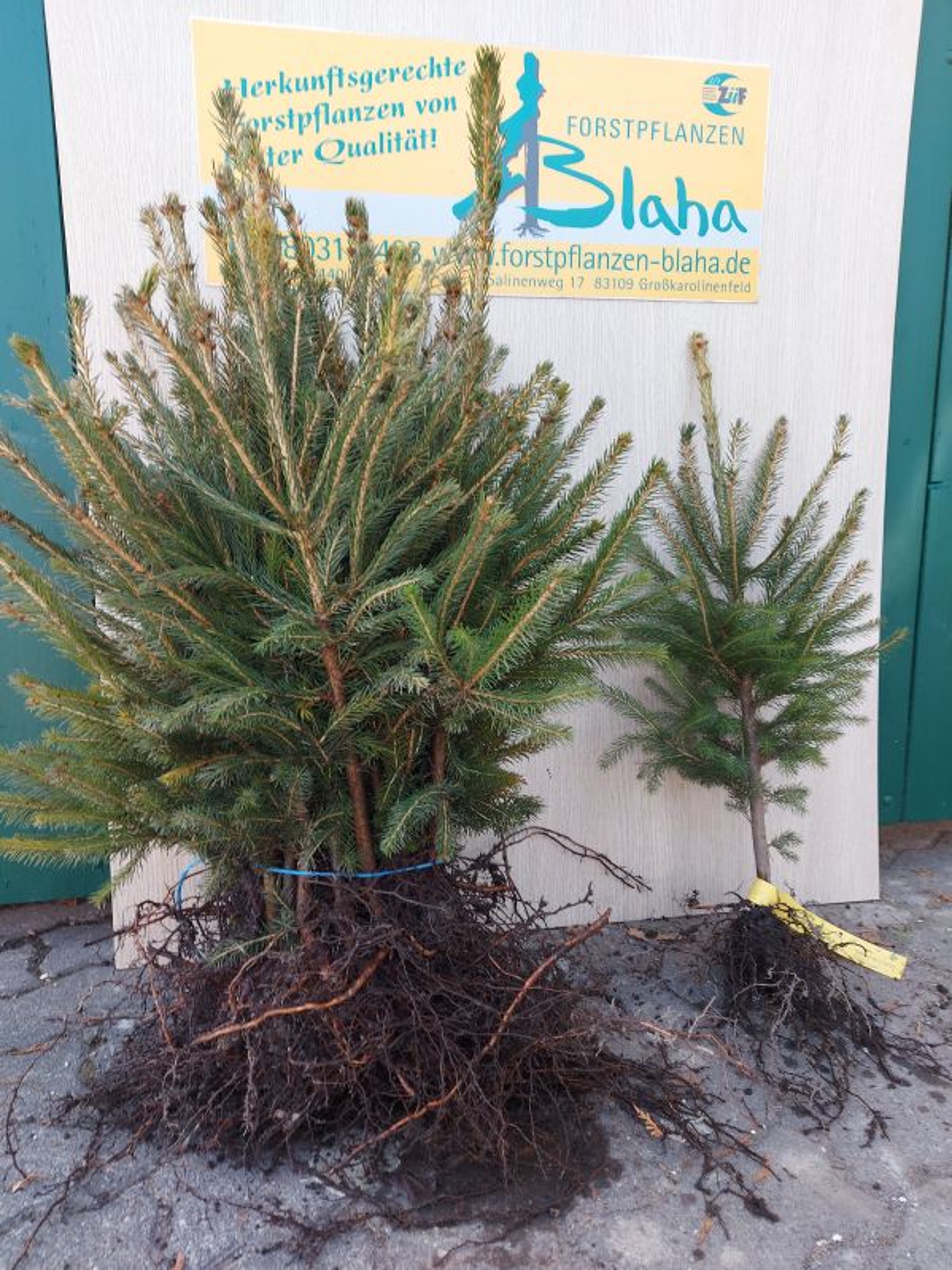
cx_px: 476
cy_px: 635
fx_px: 880
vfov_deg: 71.6
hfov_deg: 56.8
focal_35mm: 24
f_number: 1.8
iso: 40
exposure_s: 1/100
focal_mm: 5.23
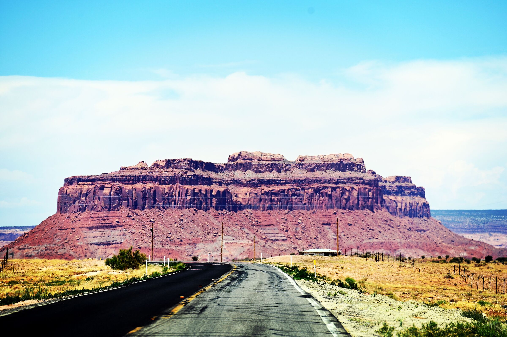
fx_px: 2533
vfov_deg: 7.6
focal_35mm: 180
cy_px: 168
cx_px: 254
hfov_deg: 11.4
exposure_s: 1/640
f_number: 7.1
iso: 100
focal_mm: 180
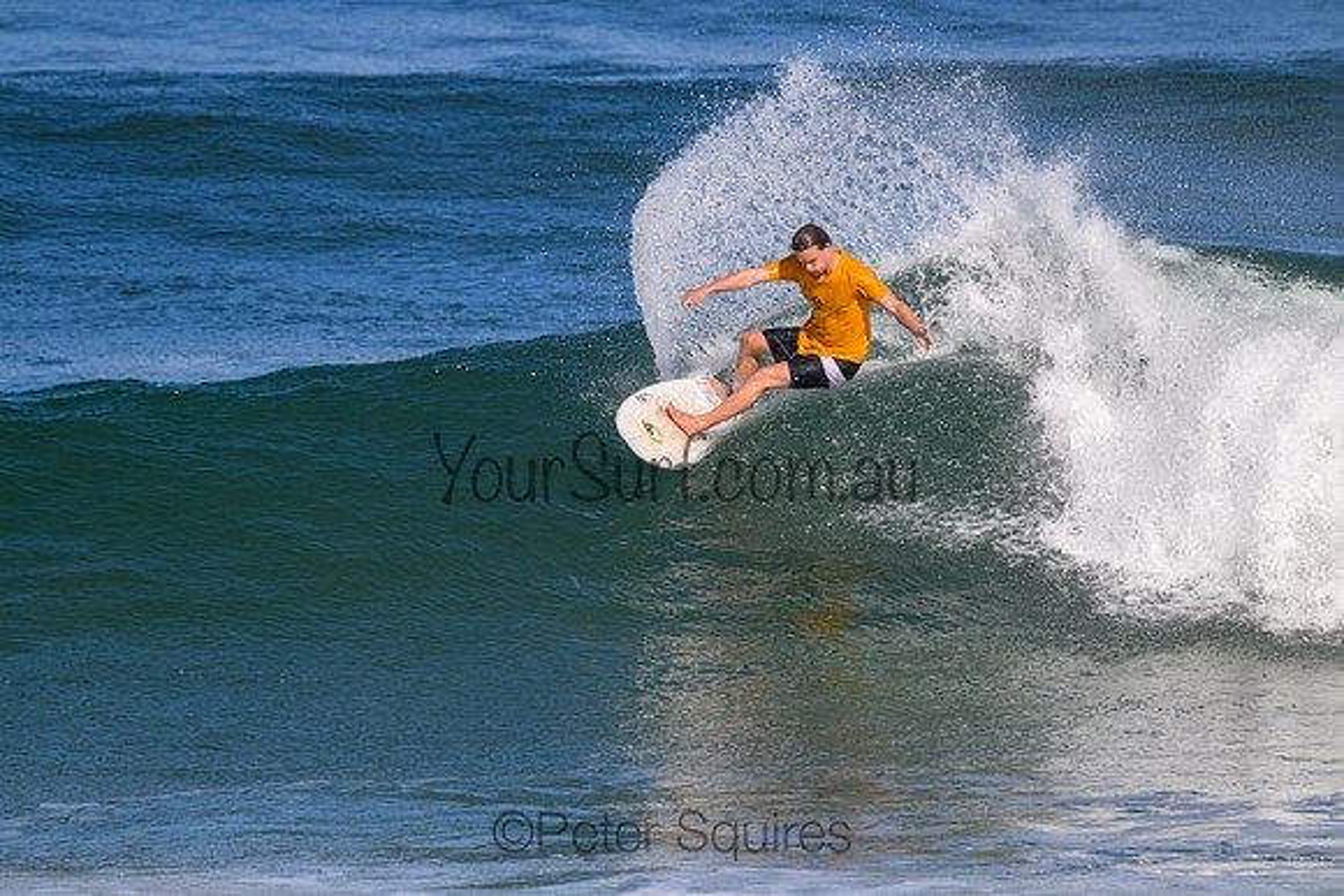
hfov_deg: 2.6
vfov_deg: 1.7
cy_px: 448
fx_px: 29872
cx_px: 672
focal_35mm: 800
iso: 1250
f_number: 11
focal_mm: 800
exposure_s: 1/2000
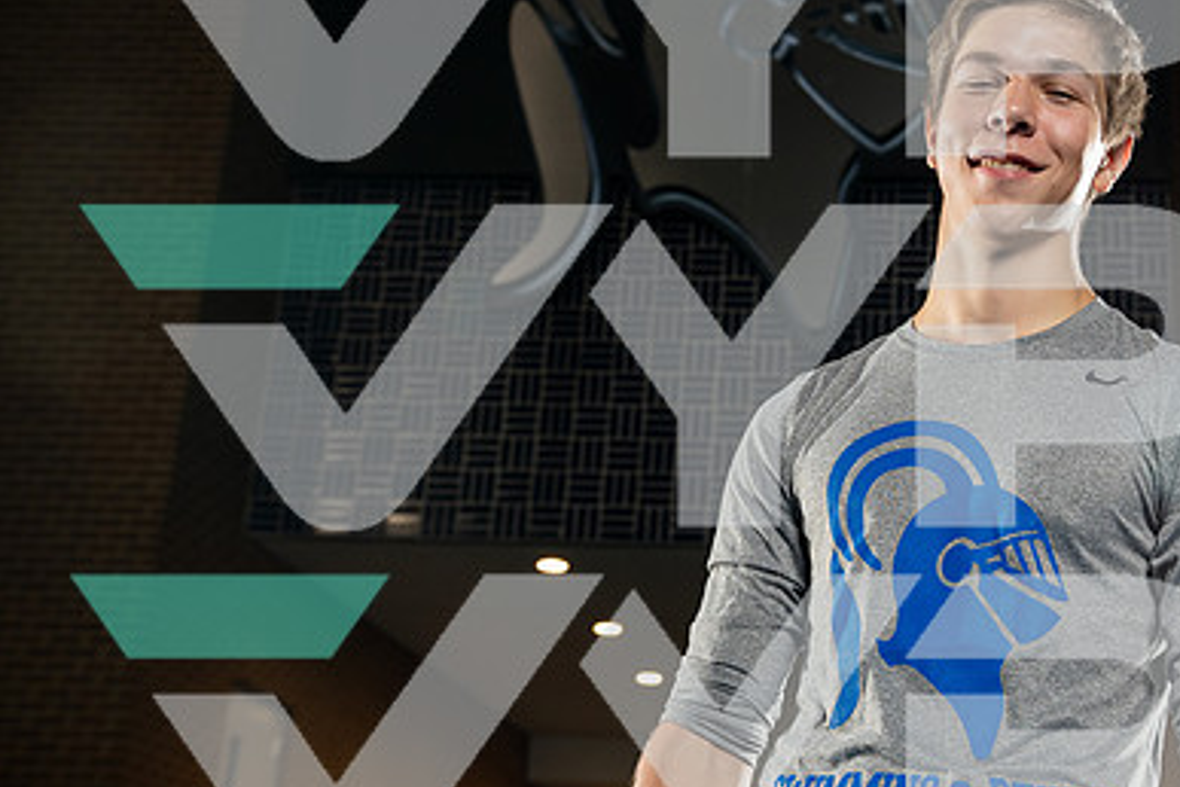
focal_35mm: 57
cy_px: 368
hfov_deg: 34.5
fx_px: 1868
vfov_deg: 23.8
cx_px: 857
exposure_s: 1/125
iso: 800
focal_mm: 38
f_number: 5
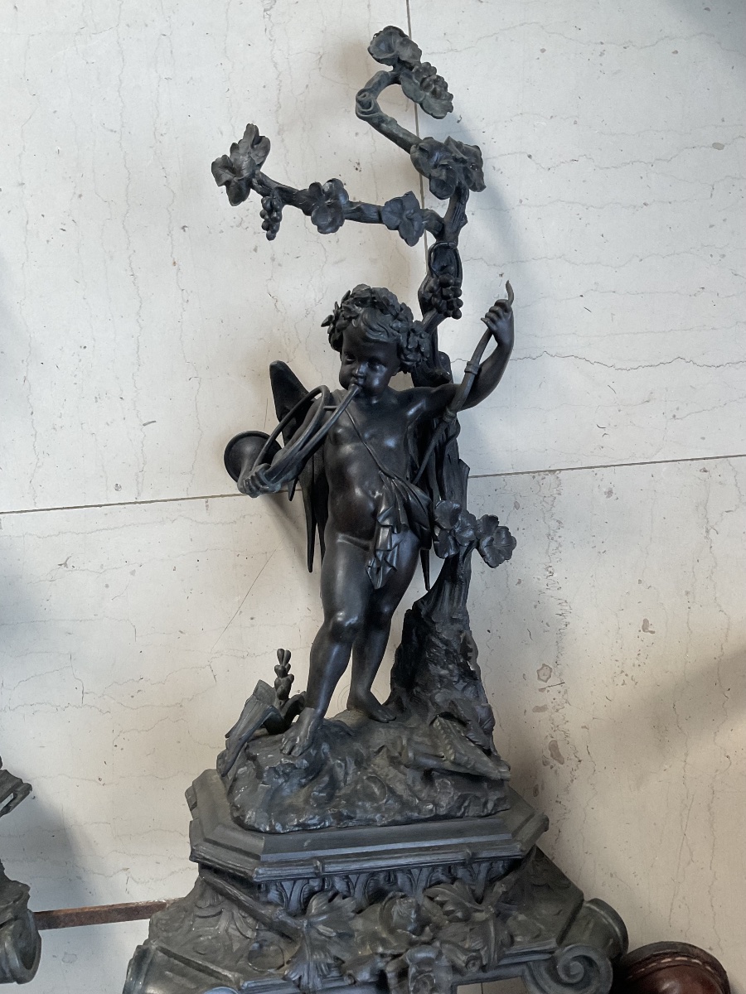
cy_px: 497
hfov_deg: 48.2
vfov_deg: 61.7
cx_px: 373
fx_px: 833
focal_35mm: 29
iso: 80
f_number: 1.8
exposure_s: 1/60
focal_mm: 3
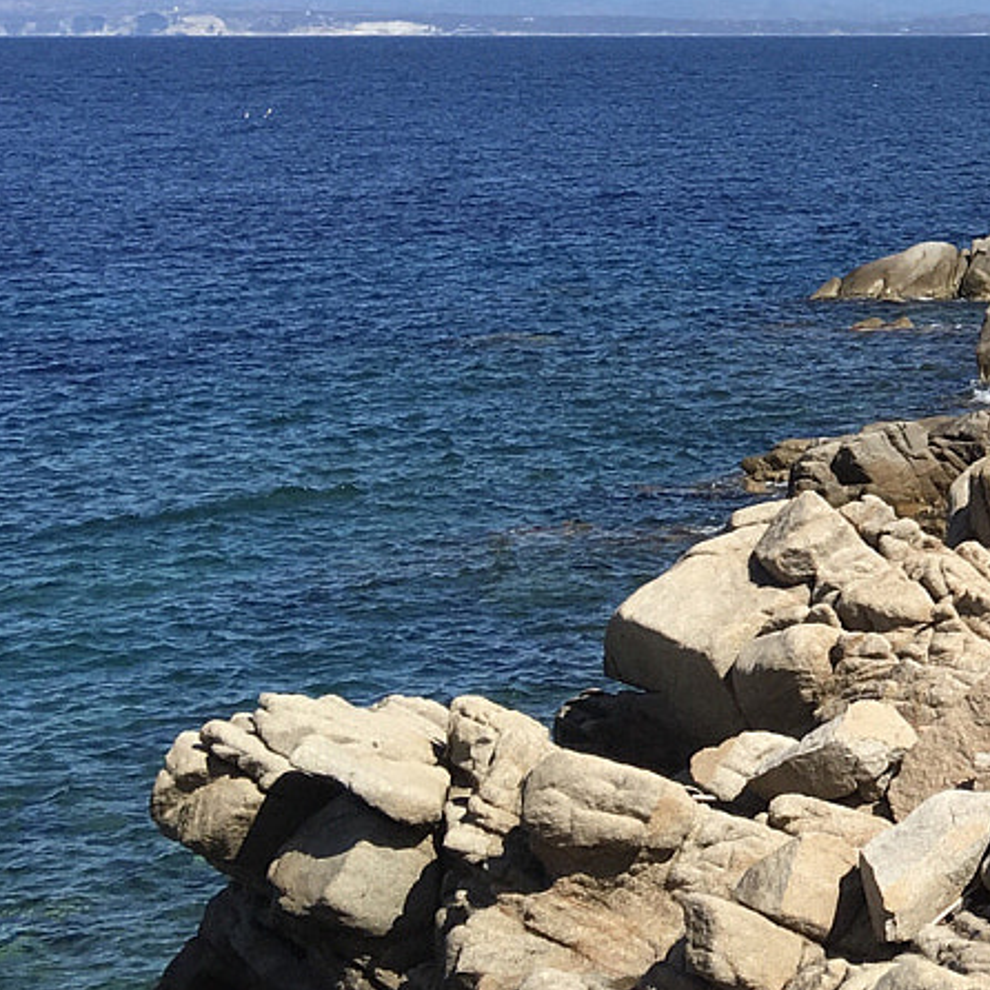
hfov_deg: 16.4
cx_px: 1687
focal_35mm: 92
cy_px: 176
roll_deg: +0.9
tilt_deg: -4.0
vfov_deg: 18.7
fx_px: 2977
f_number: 2.2
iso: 25
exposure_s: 1/1603
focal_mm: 4.15
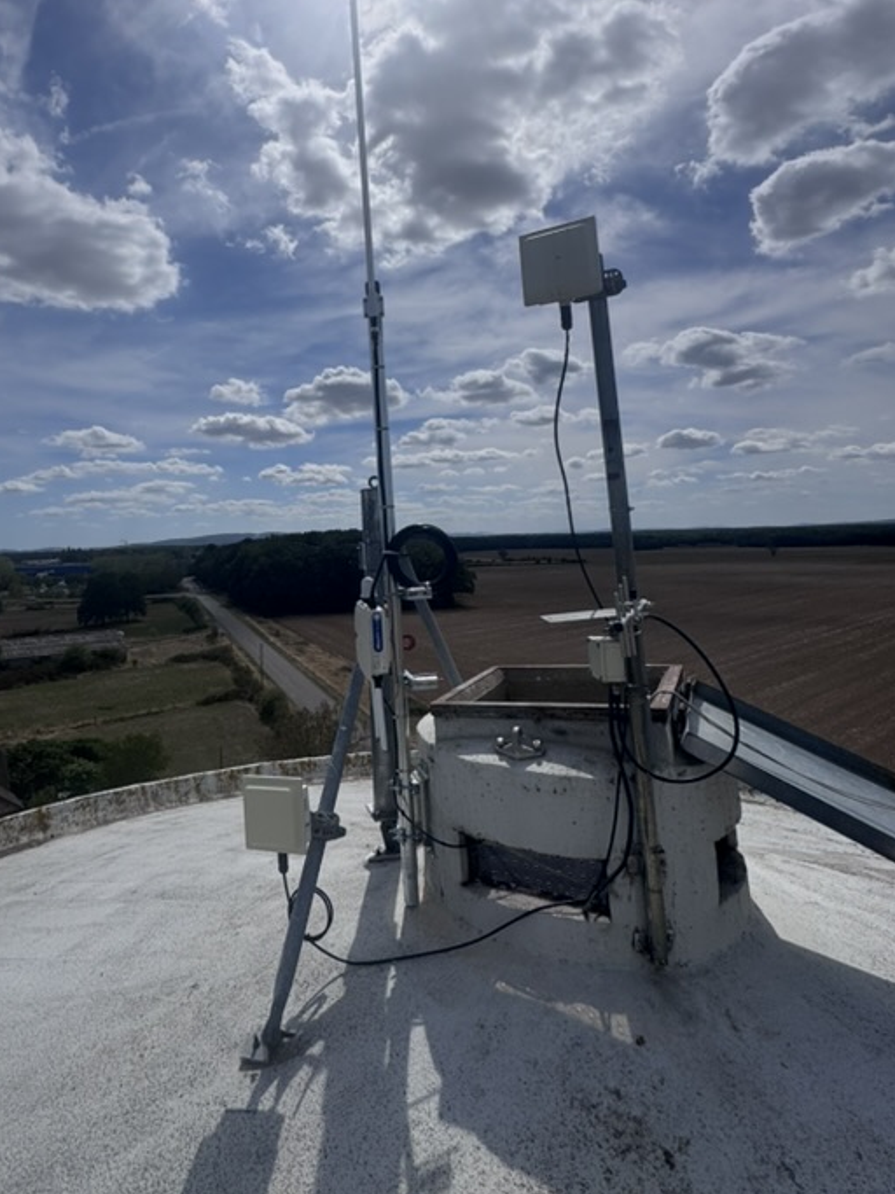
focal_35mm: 21
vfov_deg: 77.3
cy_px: 434
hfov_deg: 62.2
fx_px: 724
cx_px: 315
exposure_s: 1/5650
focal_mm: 2.22
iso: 32
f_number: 2.2
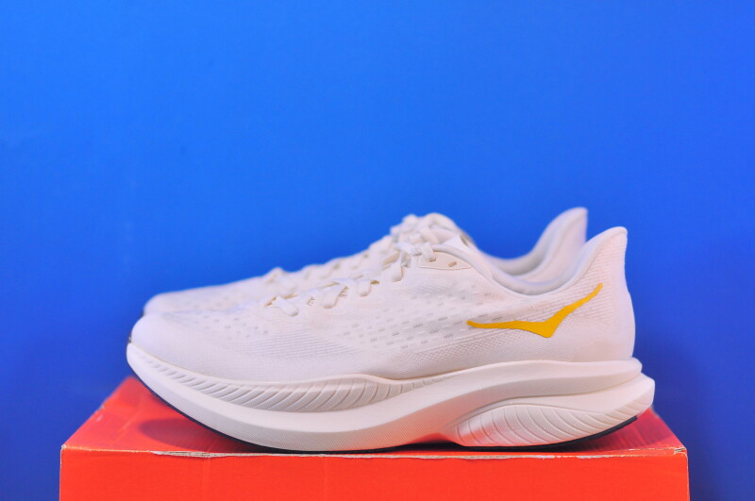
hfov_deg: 27.0
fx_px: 1571
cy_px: 250
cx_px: 378
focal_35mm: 75
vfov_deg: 18.1
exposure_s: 1/320
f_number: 2.5
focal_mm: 50
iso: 250
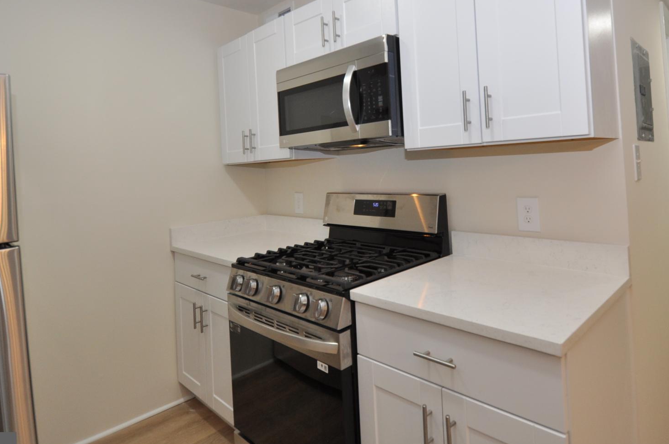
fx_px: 390
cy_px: 154
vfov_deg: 58.2
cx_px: 384
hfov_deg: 80.8
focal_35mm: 21
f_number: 4.5
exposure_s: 1/80
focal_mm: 10
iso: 400
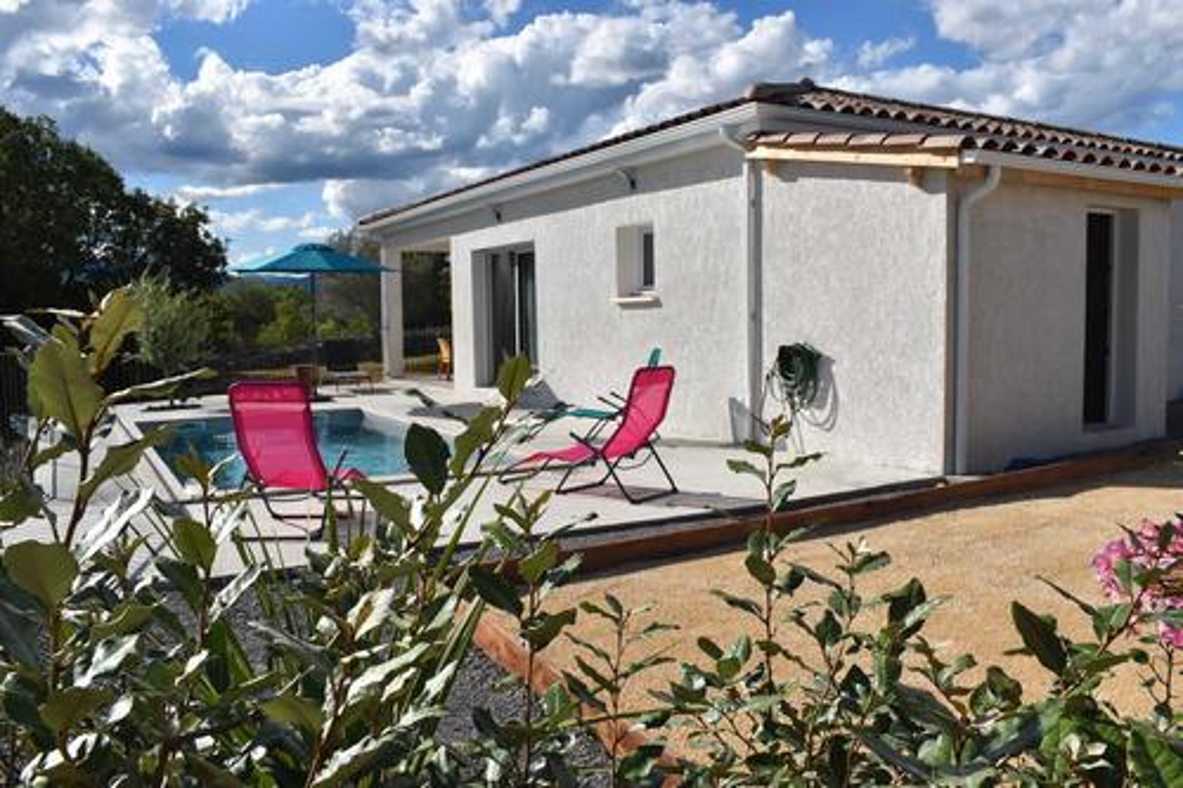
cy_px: 394
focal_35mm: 30
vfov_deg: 43.6
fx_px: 985
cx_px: 592
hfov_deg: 61.9
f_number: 11
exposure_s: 1/500
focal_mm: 20
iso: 200
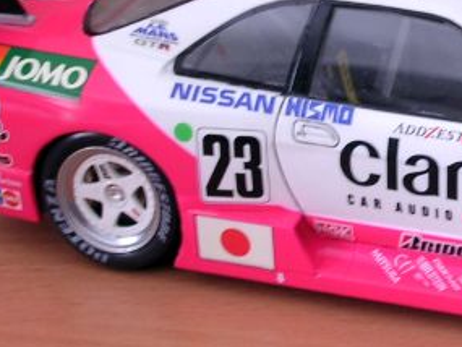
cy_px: 123
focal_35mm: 119
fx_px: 1589
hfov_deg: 16.2
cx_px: 451
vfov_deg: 12.4
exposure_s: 1/5.1
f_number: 3.2
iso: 100
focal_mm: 8
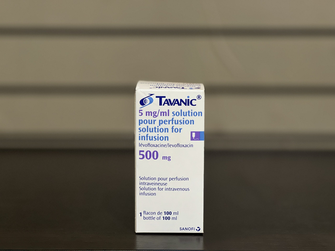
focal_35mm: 77
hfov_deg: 25.3
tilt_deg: -8.6
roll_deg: -0.7
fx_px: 745
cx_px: 168
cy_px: 126
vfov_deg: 19.1
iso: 400
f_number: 2.8
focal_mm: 9
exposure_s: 1/33
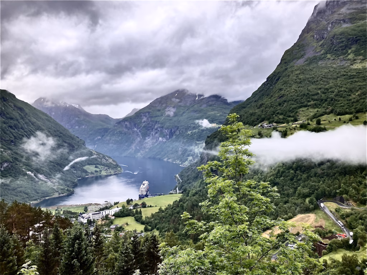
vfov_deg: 49.7
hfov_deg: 63.4
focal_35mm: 28
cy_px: 138
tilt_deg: +1.0
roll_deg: +1.9
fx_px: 297
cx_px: 184
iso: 32
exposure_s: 1/230
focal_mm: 3.99
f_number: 1.8
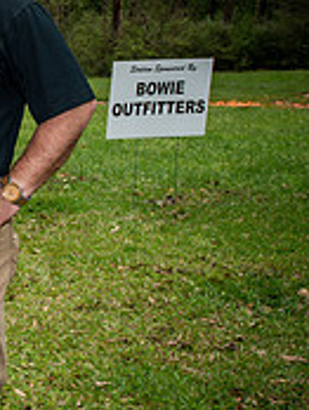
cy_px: 172
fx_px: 1140
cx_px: -342
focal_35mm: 96
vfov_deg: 20.4
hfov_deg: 13.0
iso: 125
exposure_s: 1/125
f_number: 9
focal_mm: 30
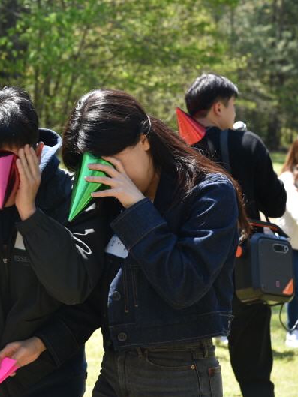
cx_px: 65
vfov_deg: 15.8
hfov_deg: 11.8
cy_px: 200
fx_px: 1434
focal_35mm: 125
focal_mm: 86
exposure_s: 1/200
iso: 400
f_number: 7.1
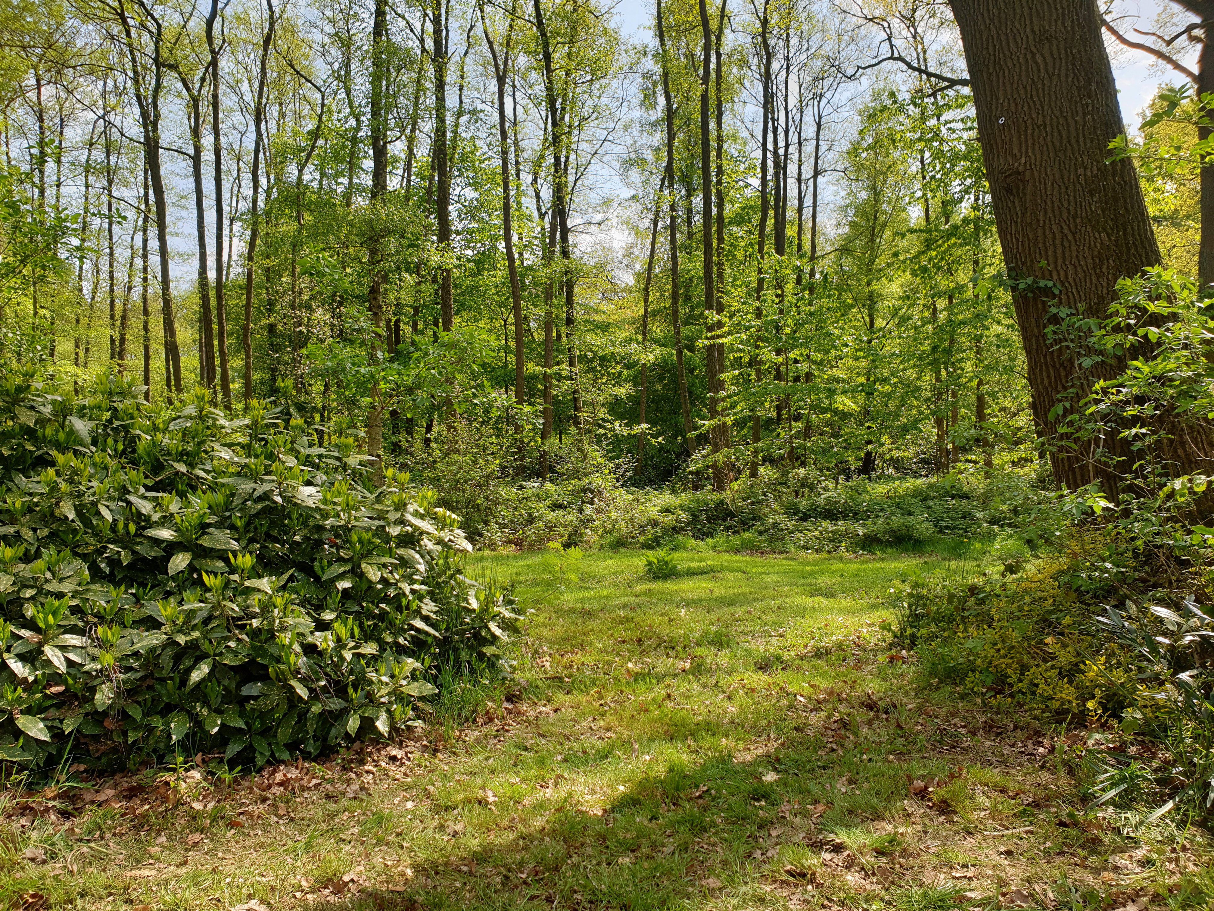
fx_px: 912
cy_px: 456
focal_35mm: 26
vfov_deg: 53.1
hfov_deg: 67.3
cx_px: 607
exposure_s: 1/587
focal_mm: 4.3
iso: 50
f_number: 2.4
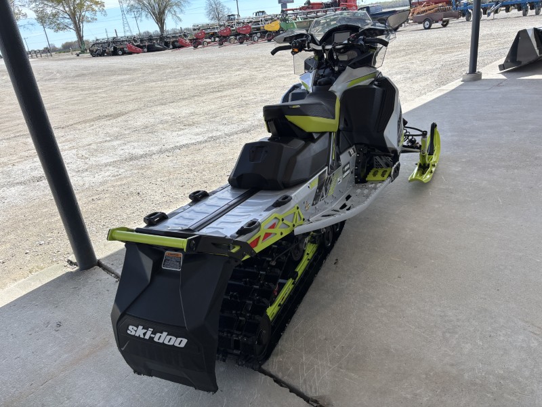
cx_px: 271
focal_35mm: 26
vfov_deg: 53.1
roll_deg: +7.5
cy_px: 204
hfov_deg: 67.3
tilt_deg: -23.6
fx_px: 407
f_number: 1.6
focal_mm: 5.96
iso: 50
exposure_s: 1/1912
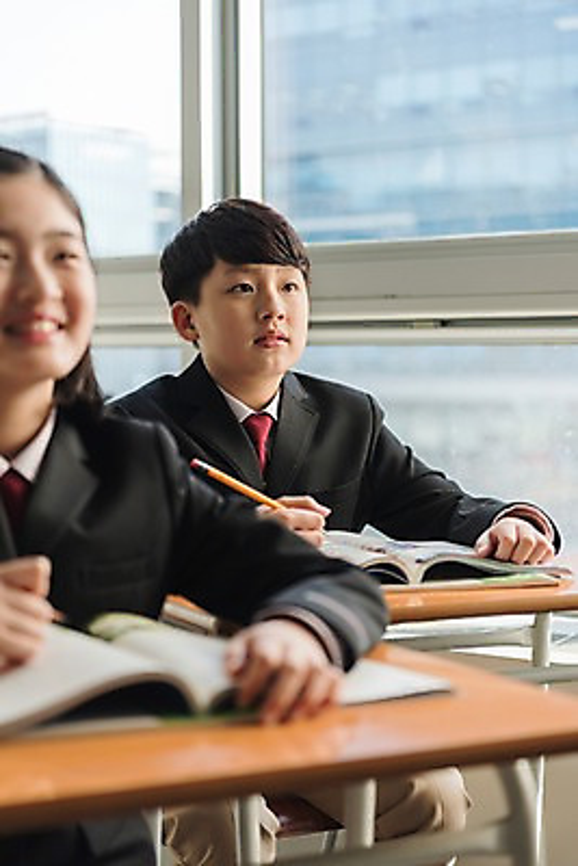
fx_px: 1684
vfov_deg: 28.8
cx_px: 289
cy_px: 433
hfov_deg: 19.5
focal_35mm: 70
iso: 320
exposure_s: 1/400
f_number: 2.8
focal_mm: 70
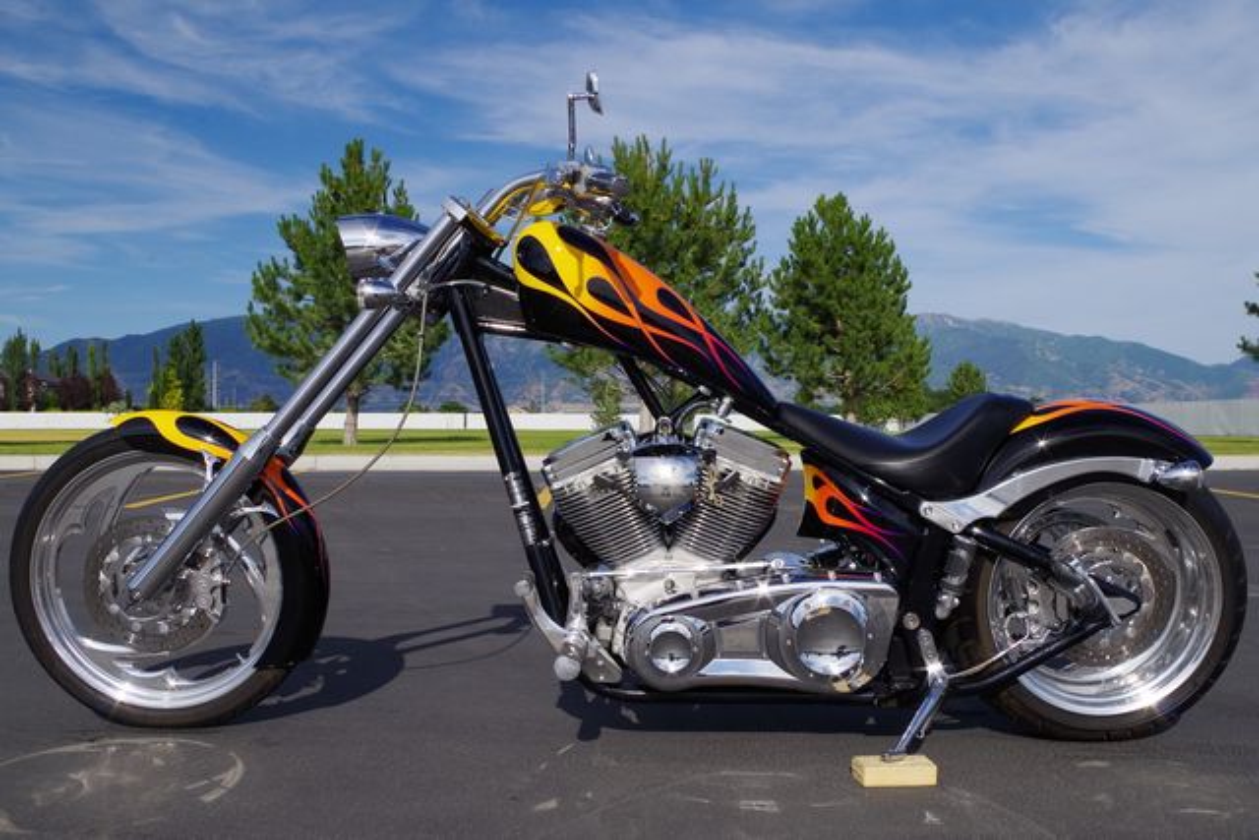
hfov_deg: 53.1
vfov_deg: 36.9
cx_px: 630
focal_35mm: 36
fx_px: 1259
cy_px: 420
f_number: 14
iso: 200
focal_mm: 24.38
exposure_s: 1/250
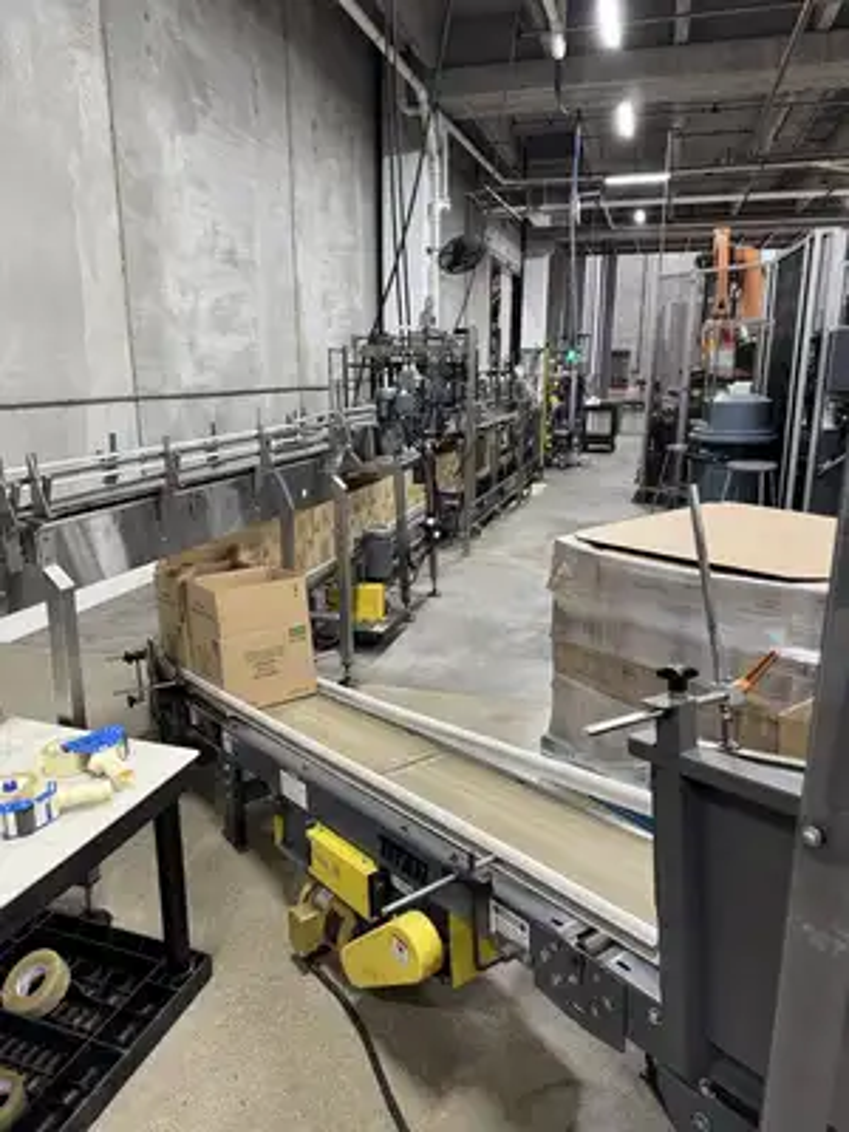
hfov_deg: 56.8
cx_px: 424
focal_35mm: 24
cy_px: 566
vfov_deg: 71.6
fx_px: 785
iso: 200
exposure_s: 1/61
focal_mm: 6.8
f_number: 1.8
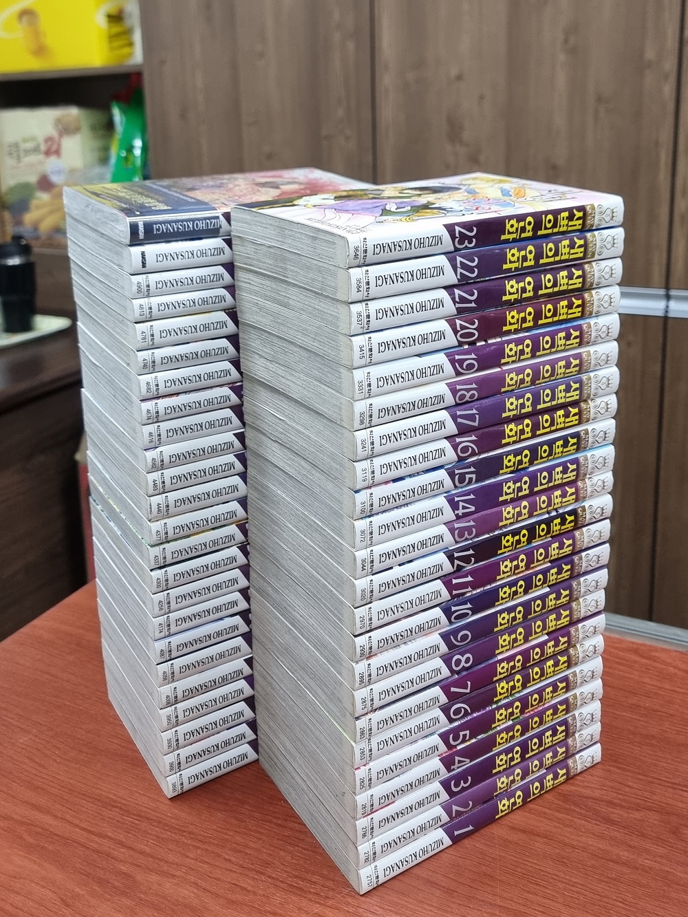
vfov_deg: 71.6
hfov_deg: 56.8
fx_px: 636
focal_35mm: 24
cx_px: 344
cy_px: 458
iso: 320
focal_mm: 6.7
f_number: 1.8
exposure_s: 1/120
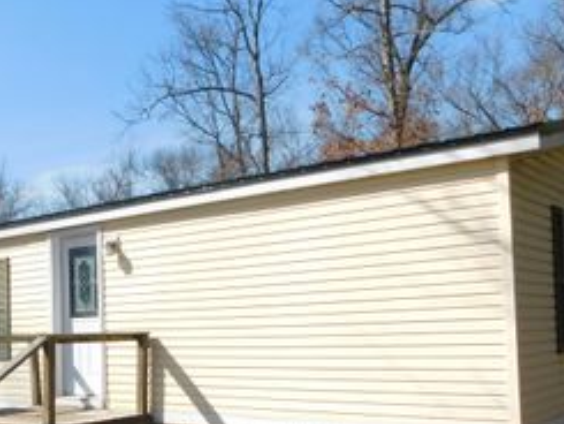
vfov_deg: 30.4
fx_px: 766
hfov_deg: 38.8
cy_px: 319
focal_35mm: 47
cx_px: 110
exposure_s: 1/1250
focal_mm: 4
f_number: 3
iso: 125
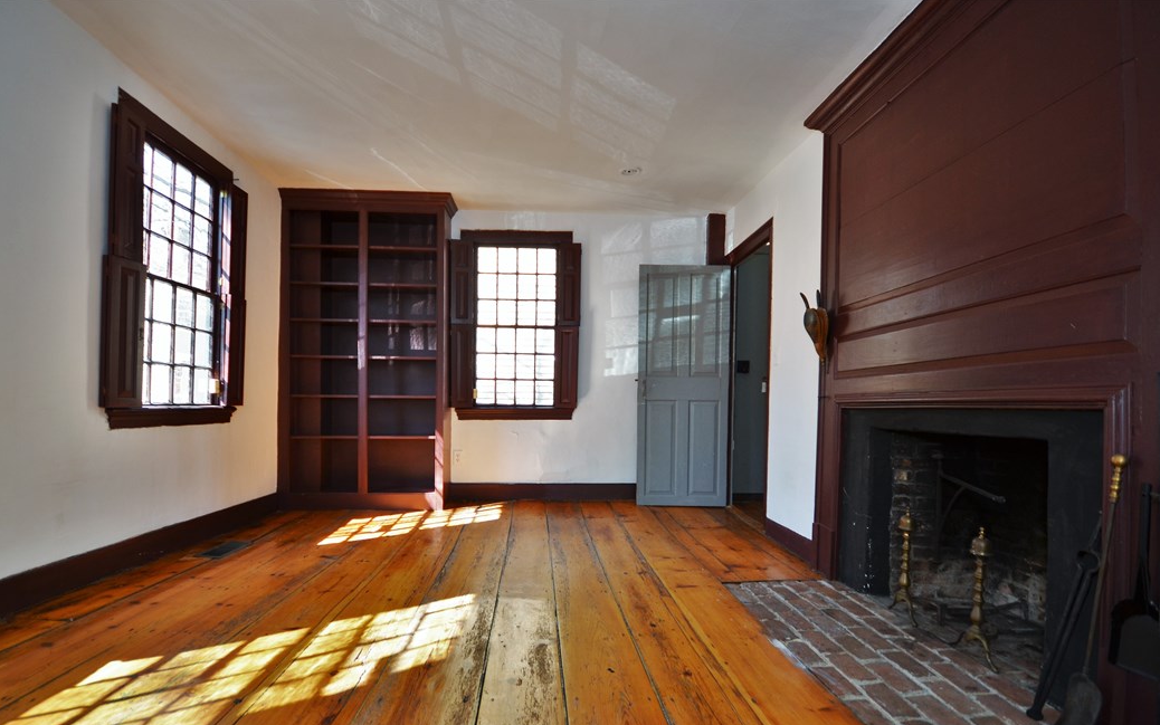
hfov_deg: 97.8
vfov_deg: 71.1
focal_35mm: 16
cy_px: 398
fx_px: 506
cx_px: 571
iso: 250
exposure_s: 1/60
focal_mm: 10
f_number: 4
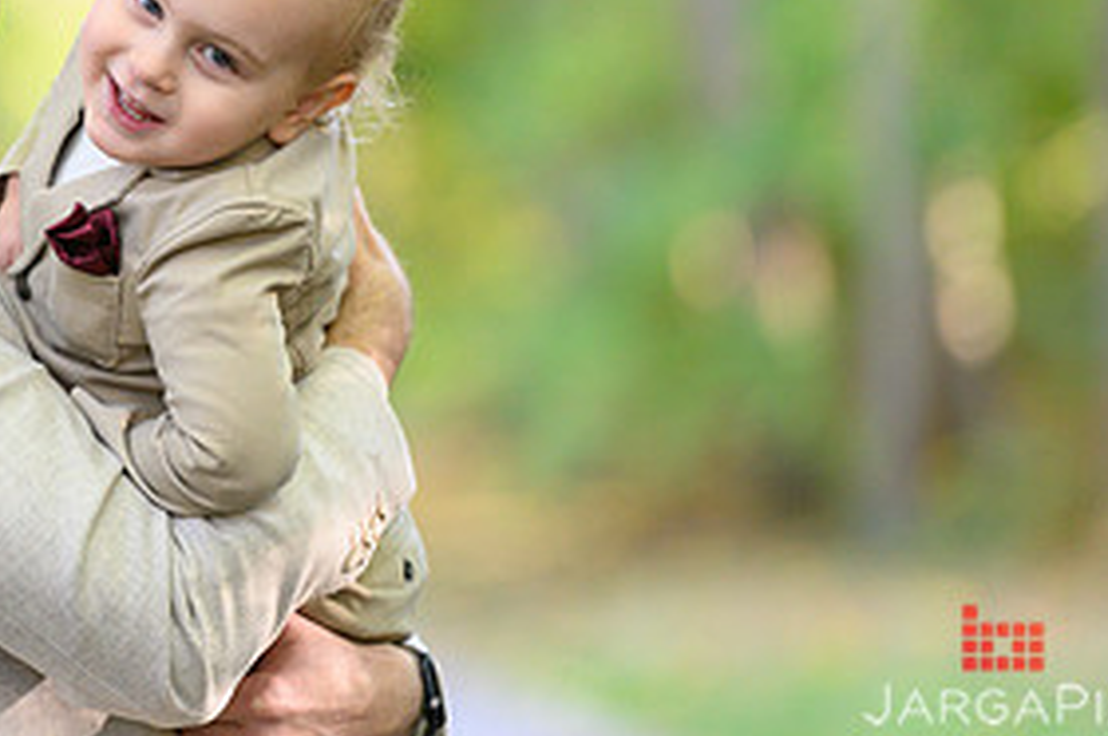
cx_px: 95
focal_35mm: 414
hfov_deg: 5.0
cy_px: 47
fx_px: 12727
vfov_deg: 3.3
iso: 1600
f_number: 3.2
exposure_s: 1/200
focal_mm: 200
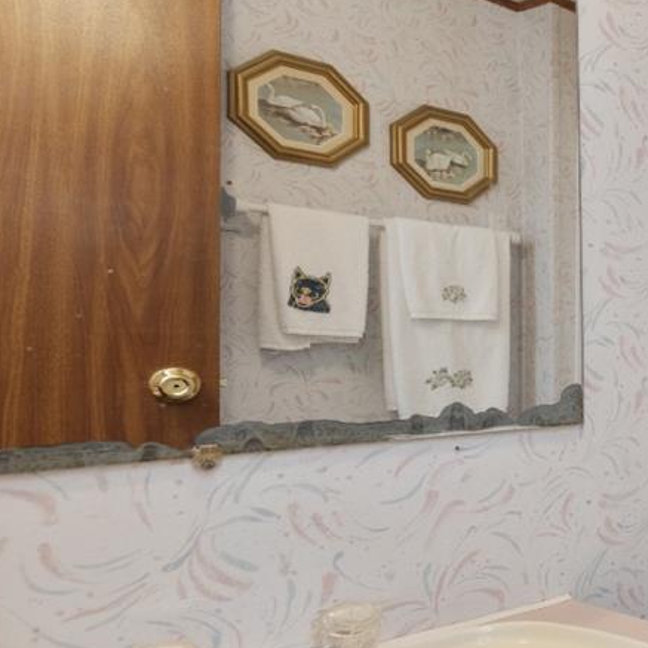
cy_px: 353
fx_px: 741
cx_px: 1054
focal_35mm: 35
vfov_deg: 47.2
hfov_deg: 26.2
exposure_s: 1/13
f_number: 5.6
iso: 500
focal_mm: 12
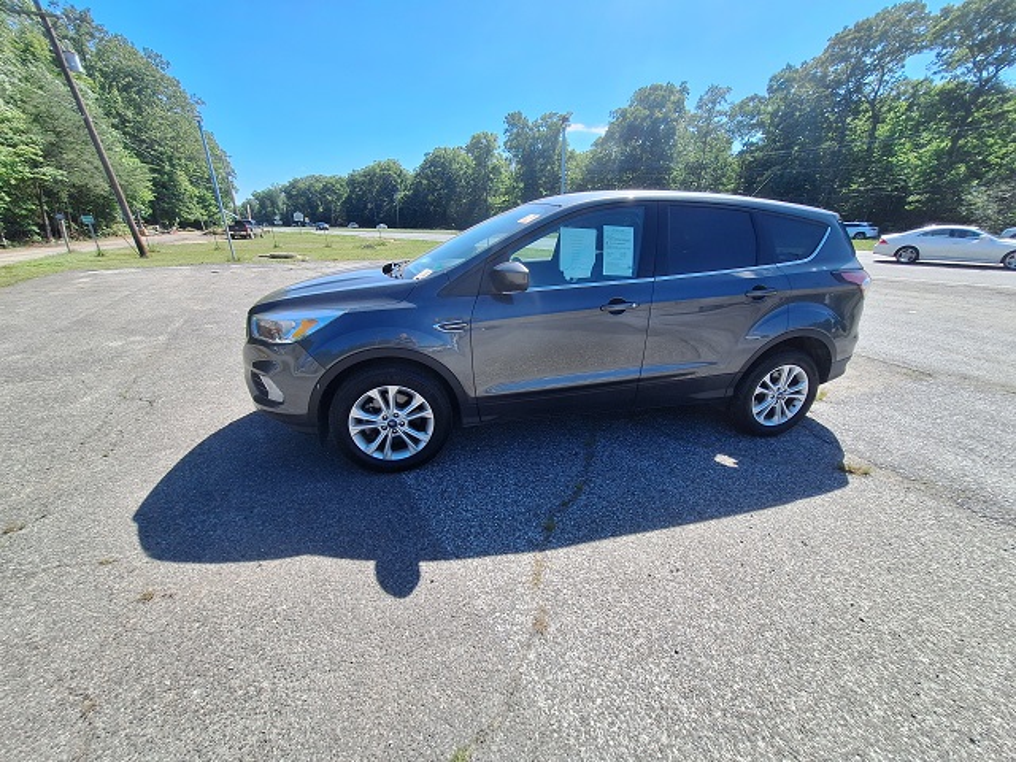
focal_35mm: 13
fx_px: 382
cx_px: 508
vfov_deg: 89.9
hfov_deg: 106.2
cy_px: 381
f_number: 2.2
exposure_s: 1/1395
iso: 40
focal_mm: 1.74
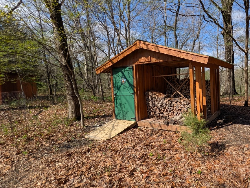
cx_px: 181
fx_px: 144
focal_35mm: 20
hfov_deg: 76.9
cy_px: 87
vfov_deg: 65.9
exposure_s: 1/2439
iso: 45
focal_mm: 2.02
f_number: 1.7
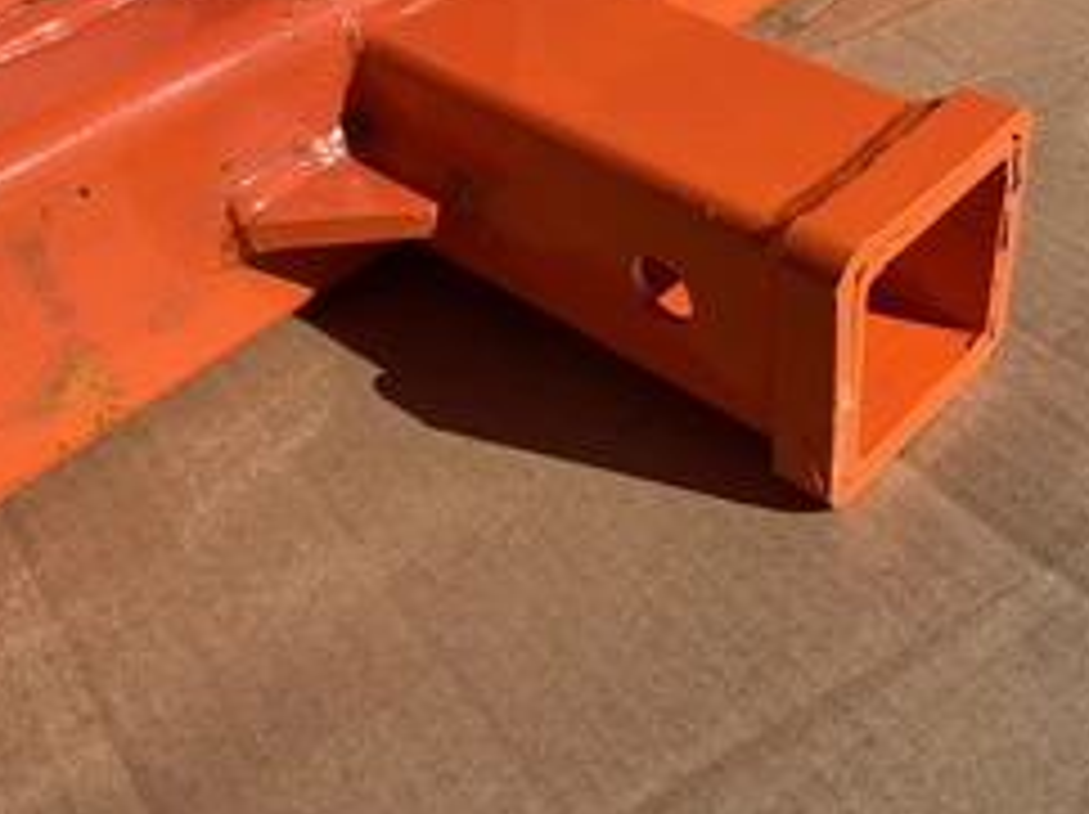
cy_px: 283
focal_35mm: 48
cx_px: 724
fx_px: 1509
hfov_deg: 39.2
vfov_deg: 30.0
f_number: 1.8
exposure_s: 1/2538
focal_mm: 3
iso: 25
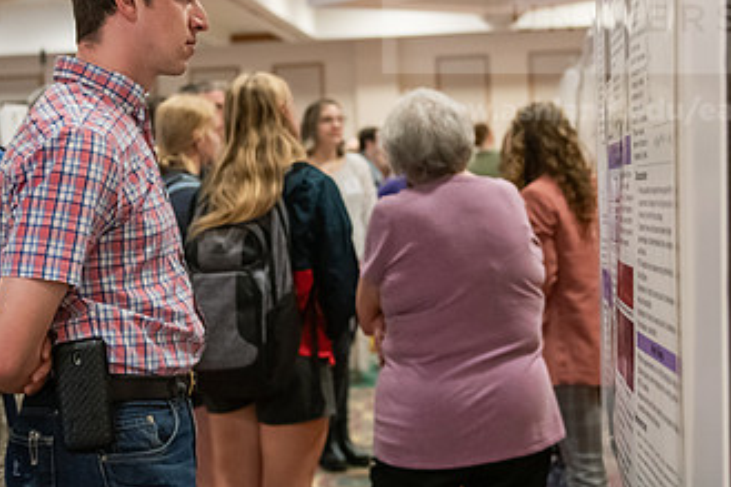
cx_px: 316
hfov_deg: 30.1
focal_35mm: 67
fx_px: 1360
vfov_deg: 20.2
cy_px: 157
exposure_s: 1/200
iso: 3200
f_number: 2.8
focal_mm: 38
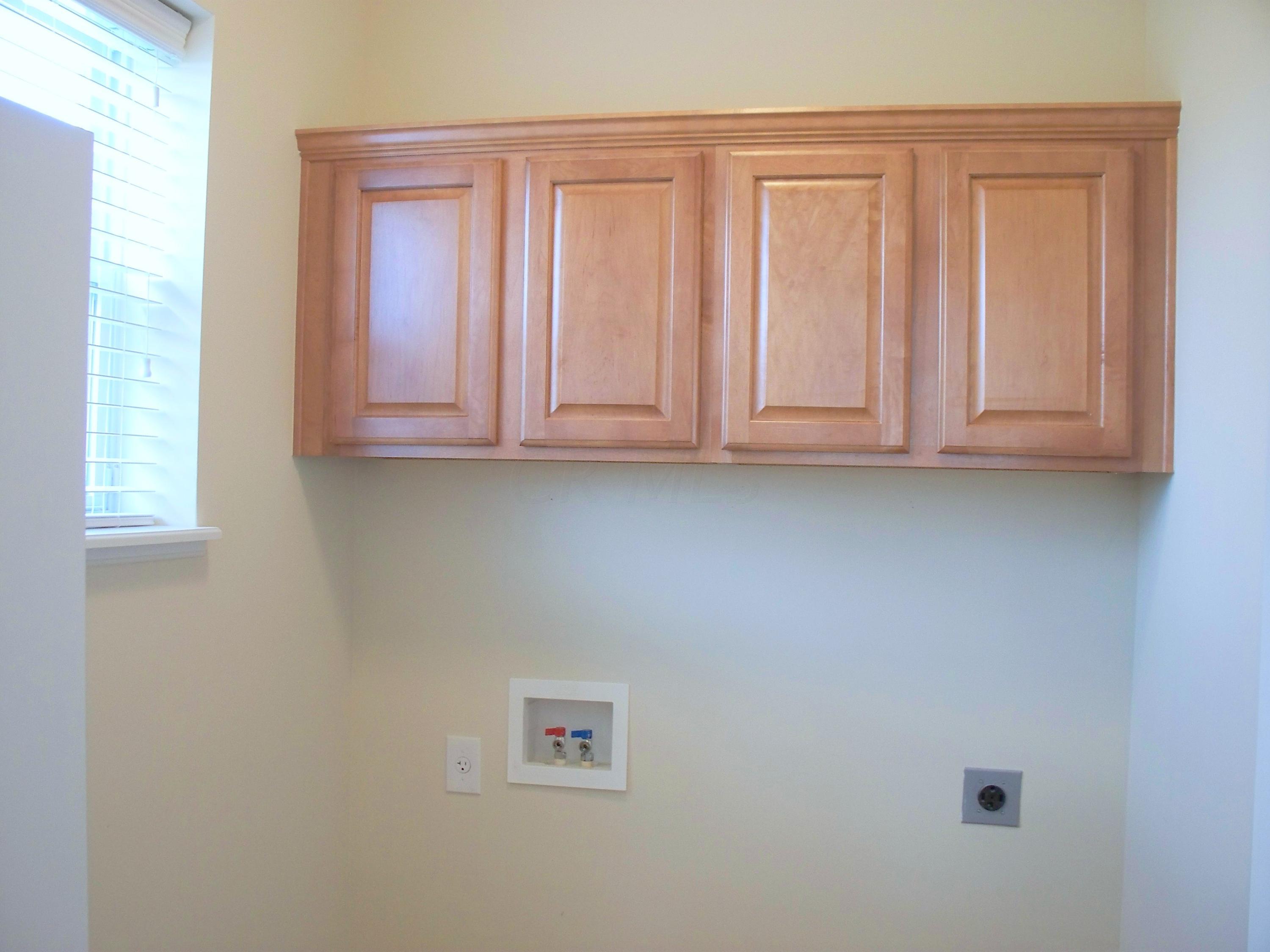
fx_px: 1321
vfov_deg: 39.7
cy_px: 476
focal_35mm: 36
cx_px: 635
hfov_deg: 51.4
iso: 200
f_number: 2.8
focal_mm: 7.54
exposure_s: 1/60
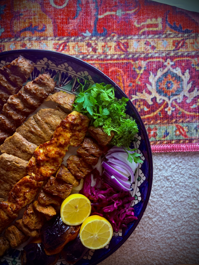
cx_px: 100
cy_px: 132
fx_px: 184
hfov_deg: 56.8
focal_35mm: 24
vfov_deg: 71.6
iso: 100
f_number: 1.78
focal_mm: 6.76
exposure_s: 1/50
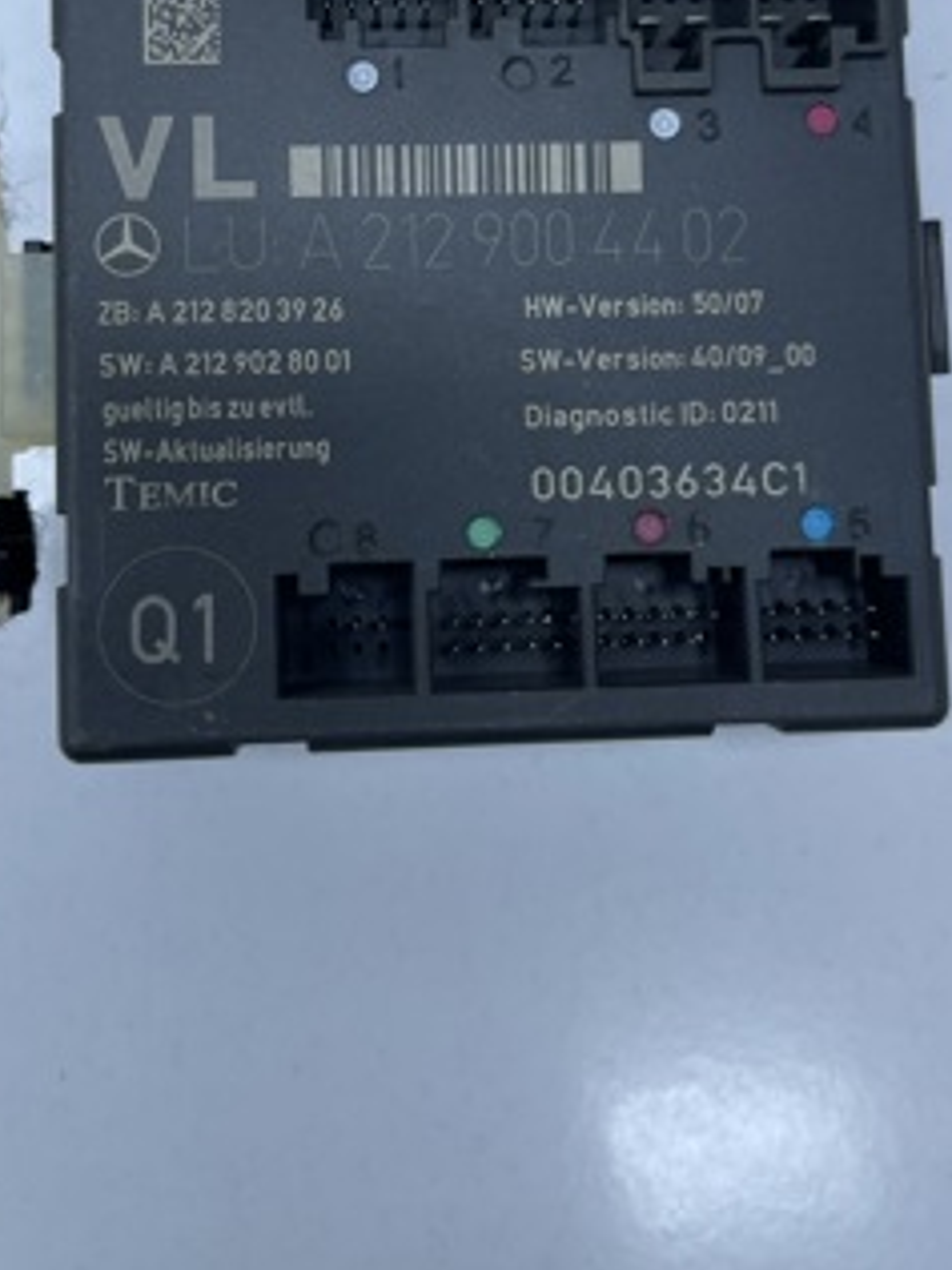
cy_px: 374
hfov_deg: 37.7
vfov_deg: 47.7
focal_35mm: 38
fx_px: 1393
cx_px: 470
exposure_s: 1/745
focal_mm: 5.1
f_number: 1.6
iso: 32
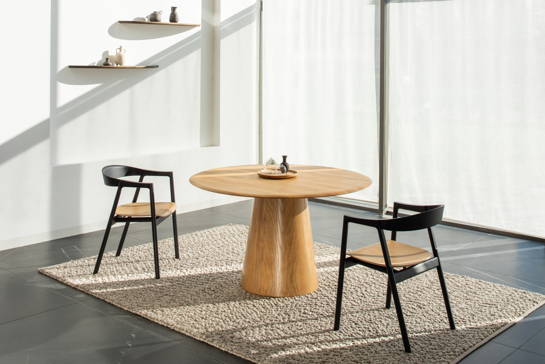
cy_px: 182
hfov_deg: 43.6
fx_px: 681
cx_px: 272
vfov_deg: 29.9
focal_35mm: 45
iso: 80
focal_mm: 45
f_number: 13
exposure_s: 1/60
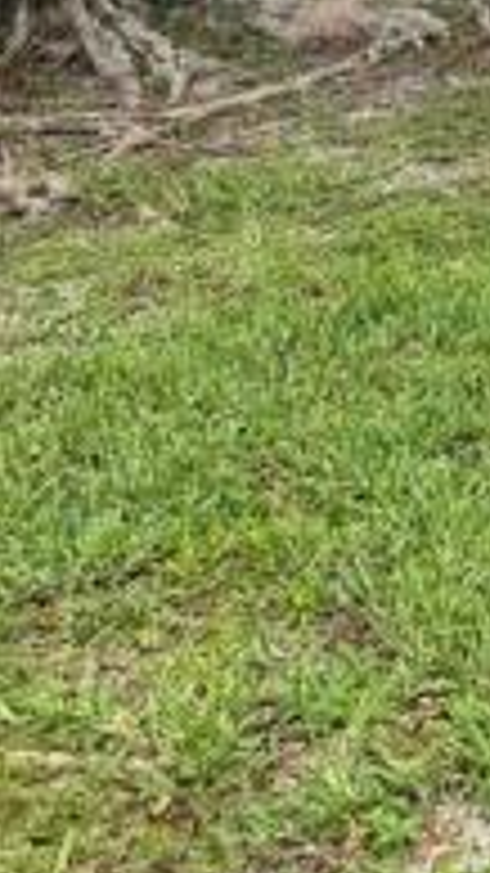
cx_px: 773
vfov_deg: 18.6
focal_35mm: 97
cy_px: -544
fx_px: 2242
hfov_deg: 11.8
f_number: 1.78
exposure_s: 1/842
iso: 80
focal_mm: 6.76
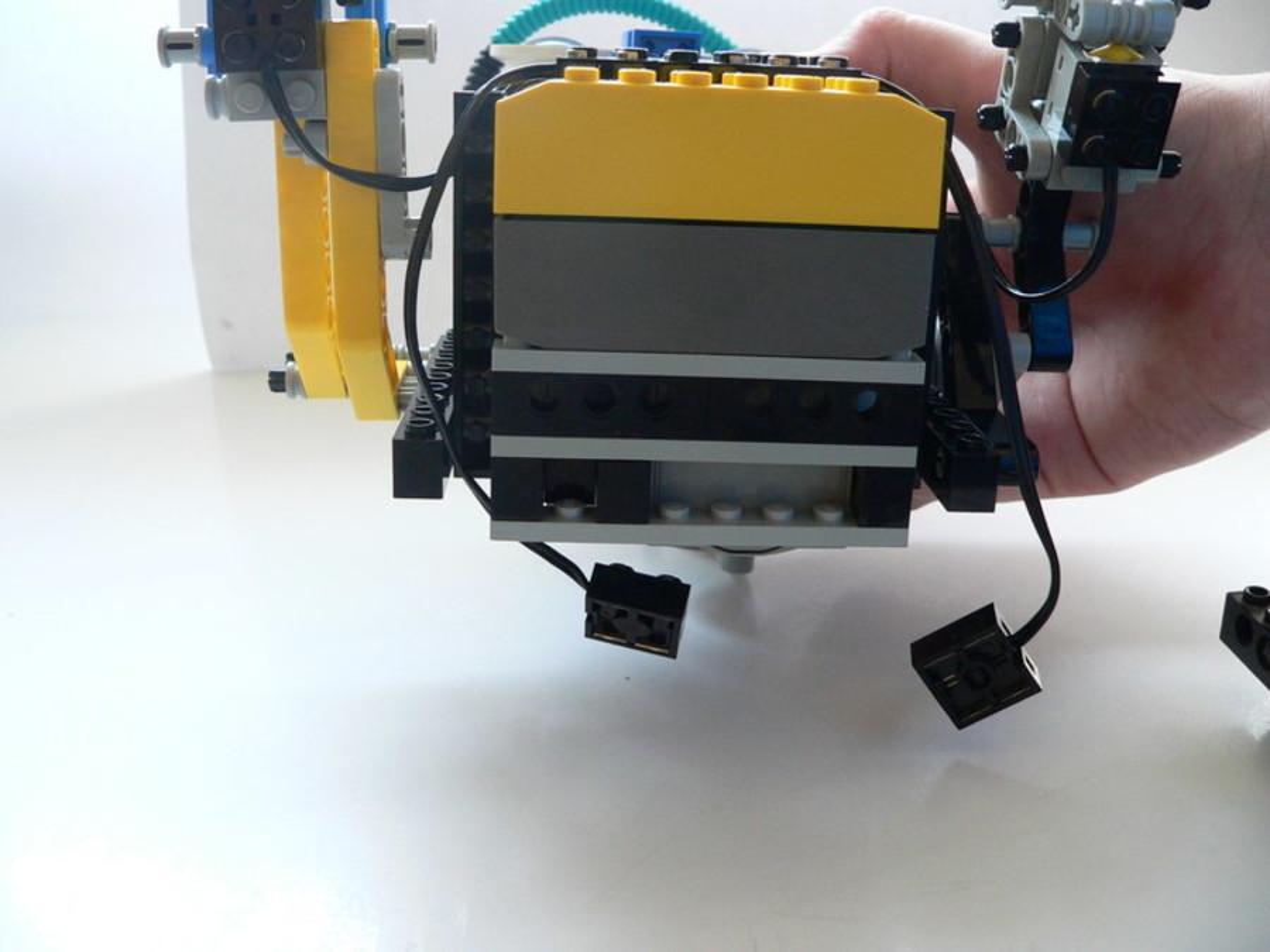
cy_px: 476
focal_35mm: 36
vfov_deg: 39.7
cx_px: 635
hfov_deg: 51.4
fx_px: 1321
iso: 200
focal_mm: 6
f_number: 2.8
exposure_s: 1/40
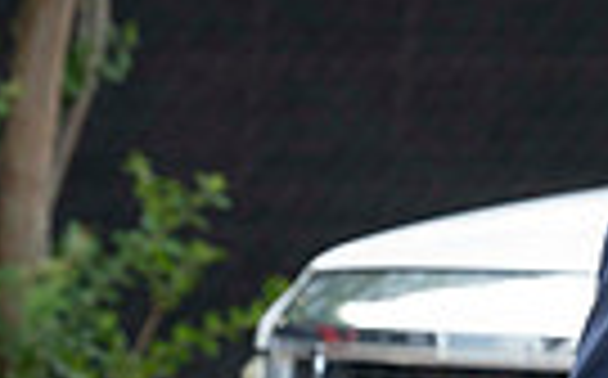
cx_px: 1110
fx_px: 8953
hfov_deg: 3.9
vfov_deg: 2.4
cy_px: 390
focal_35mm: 541
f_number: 7.1
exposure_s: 1/200
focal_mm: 110
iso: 500
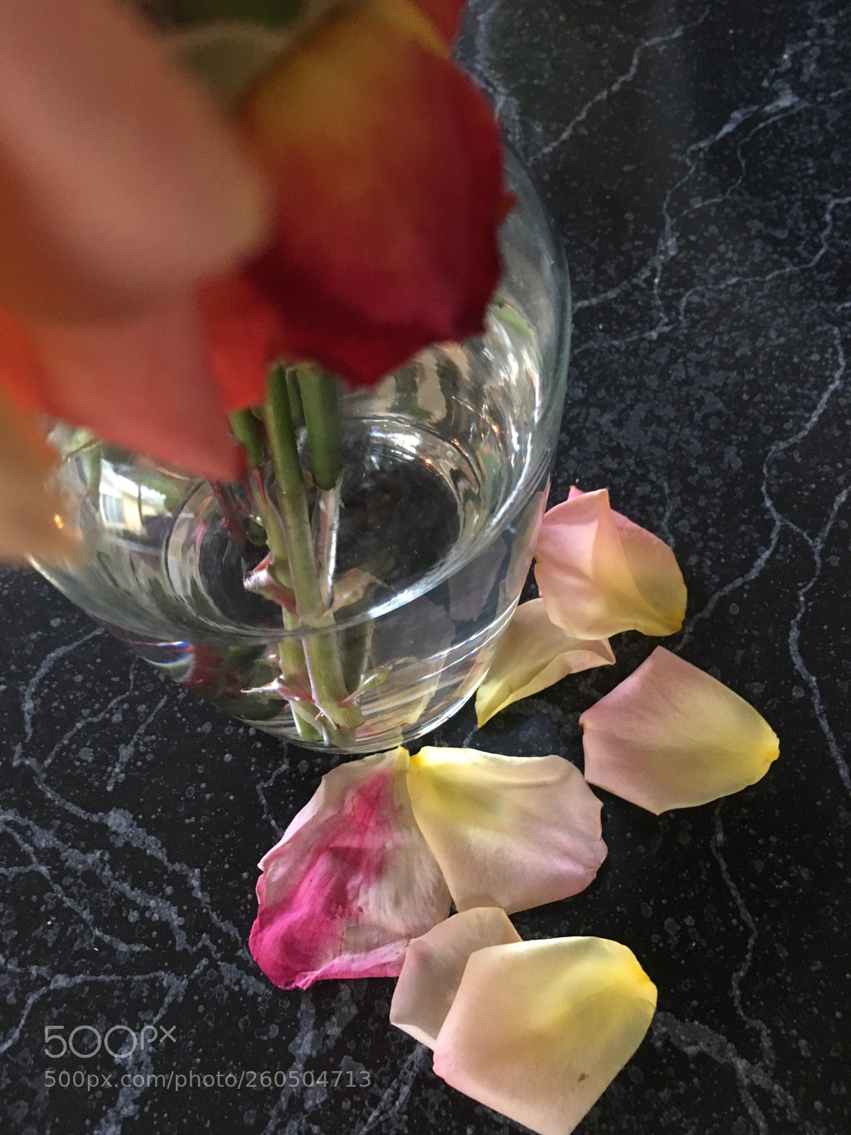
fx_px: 951
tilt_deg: -56.1
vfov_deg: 61.7
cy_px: 568
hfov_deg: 48.2
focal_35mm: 29
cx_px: 426
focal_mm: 4.15
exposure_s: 1/33
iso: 200
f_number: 2.2
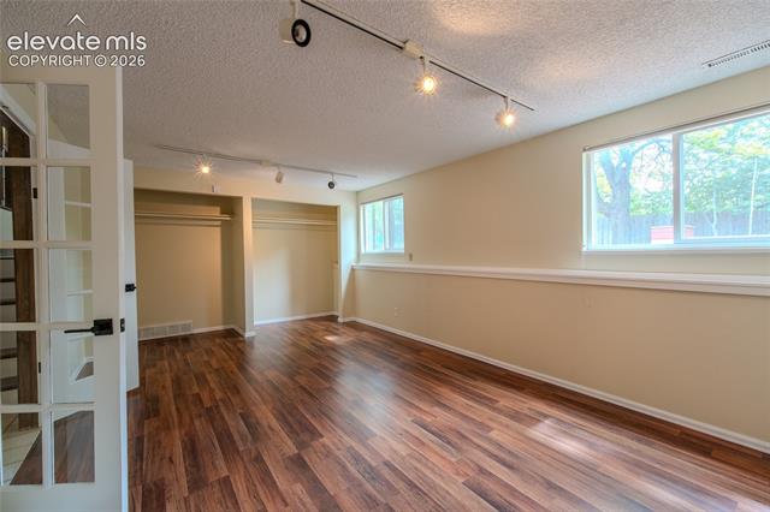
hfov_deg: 104.3
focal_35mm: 14
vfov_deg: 81.1
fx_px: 299
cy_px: 256
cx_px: 385
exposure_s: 1/25
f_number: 8
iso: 100
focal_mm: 14
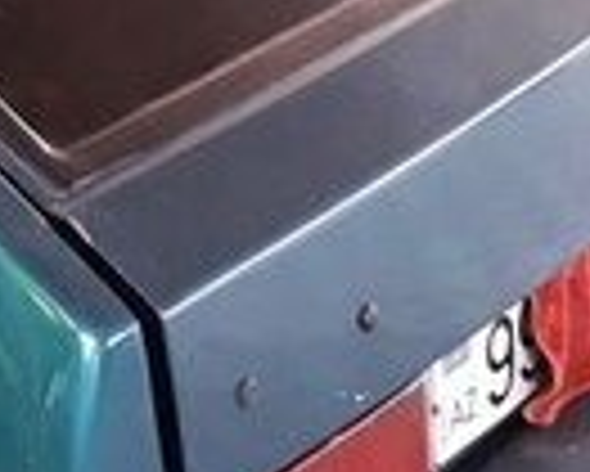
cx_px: -513
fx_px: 2324
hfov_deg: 12.9
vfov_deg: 11.5
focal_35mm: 133
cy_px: 29
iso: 200
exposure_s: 1/50
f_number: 1.9
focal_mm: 3.6
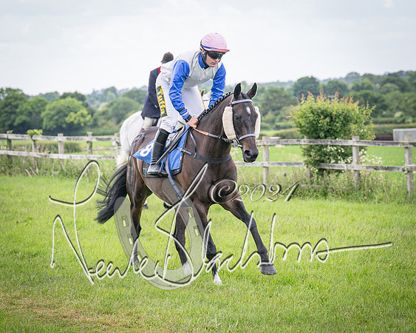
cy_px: 160
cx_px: 150
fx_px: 2180
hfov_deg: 10.9
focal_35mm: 177
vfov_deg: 8.7
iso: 400
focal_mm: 85
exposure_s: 1/1600
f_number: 4
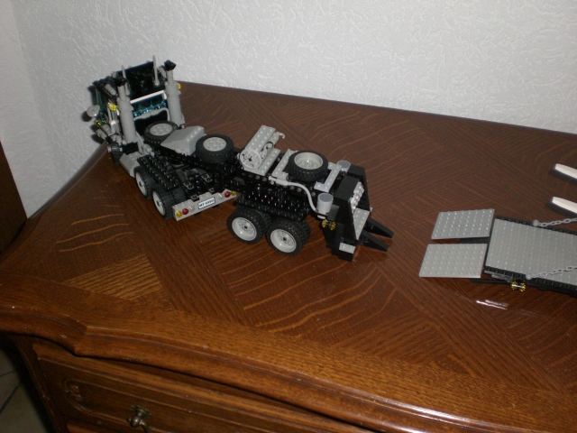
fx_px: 633
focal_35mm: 38
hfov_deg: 49.0
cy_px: 216
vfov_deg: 37.7
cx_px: 288
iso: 200
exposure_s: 1/60
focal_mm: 6.3
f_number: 3.1
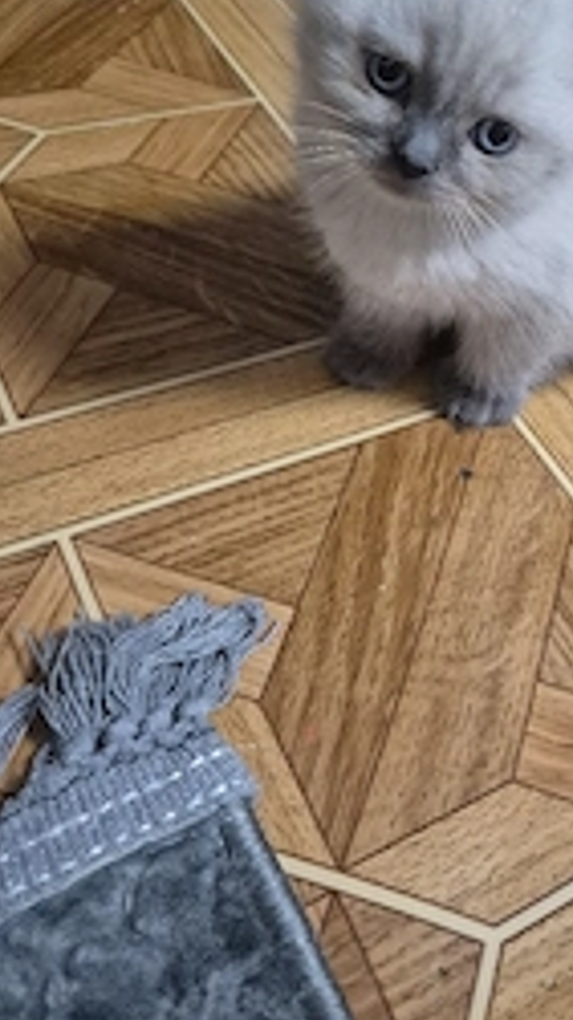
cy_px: 362
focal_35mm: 40
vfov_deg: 49.8
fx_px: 1082
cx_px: 435
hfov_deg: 29.2
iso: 1000
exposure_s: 1/60.2
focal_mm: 5.4
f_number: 1.8
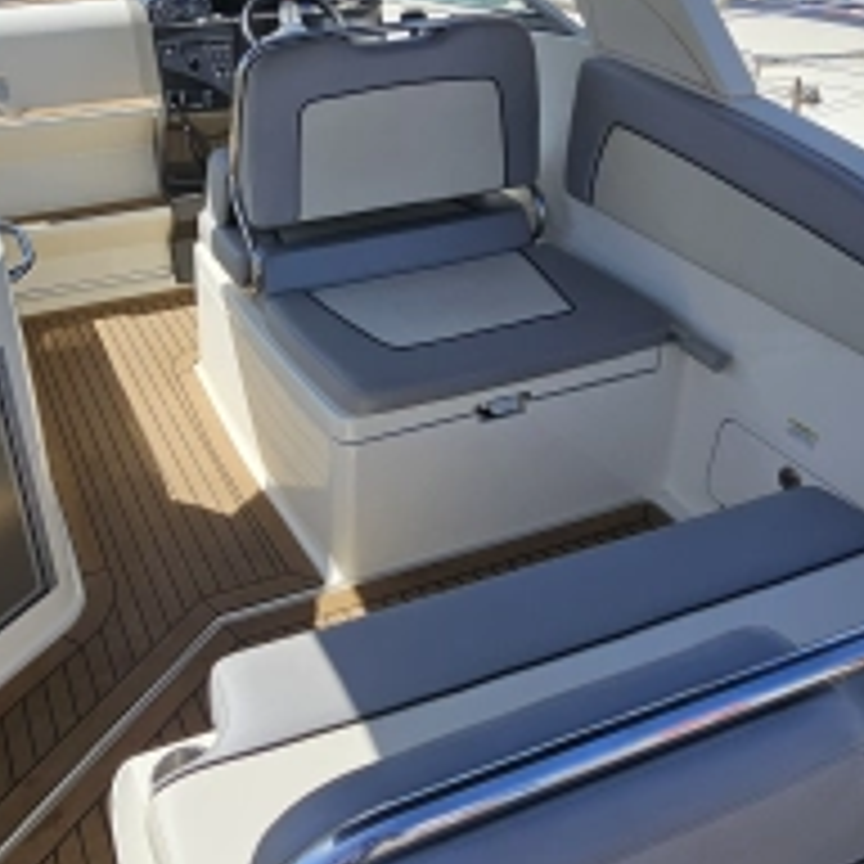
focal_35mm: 33
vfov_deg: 49.5
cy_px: 362
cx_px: 270
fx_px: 932
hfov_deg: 48.7
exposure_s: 1/2551
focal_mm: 2.2
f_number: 2.2
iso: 50
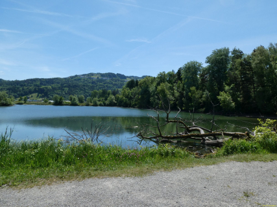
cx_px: 138
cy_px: 104
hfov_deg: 71.6
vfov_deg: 56.8
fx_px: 192
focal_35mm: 24
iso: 80
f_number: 4
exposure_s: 1/800
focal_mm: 4.3
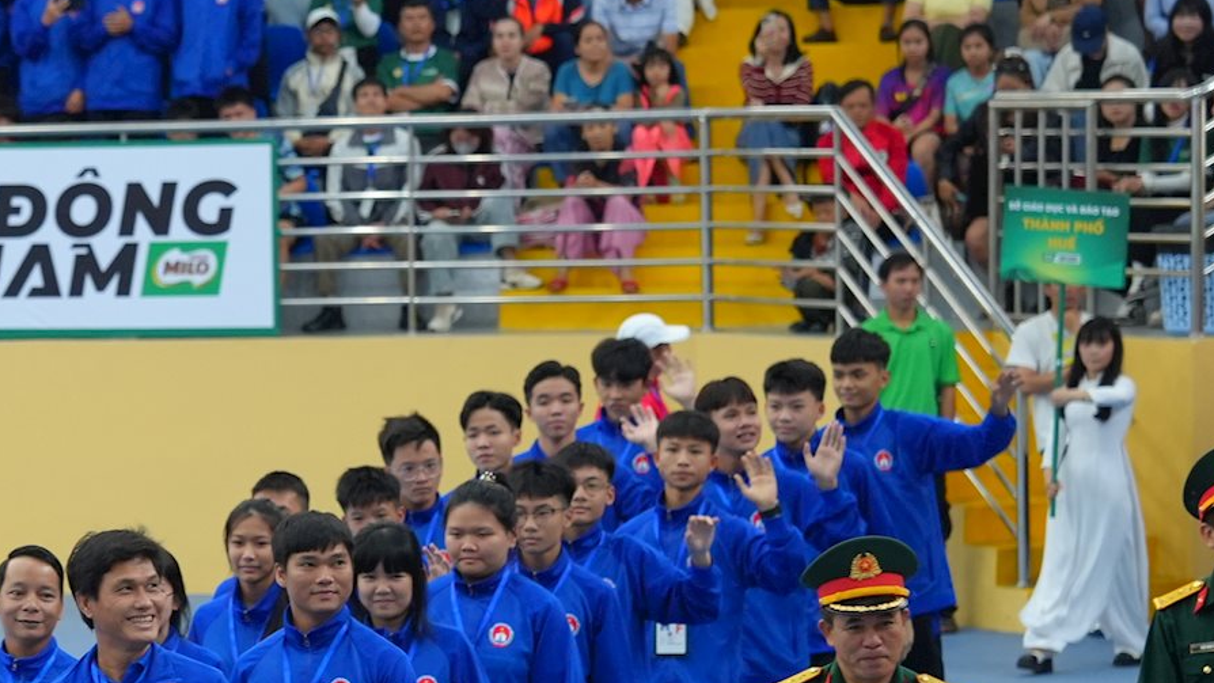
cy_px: 547
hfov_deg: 10.4
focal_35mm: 205
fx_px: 6599
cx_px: -134
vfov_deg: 5.9
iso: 1250
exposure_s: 1/250
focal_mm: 70
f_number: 3.2
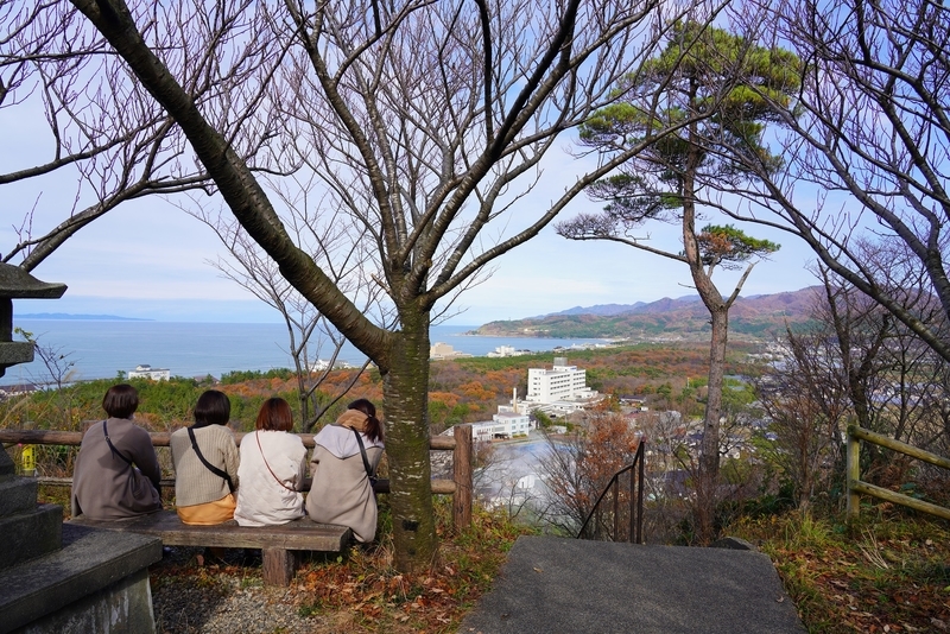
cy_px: 317
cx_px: 475
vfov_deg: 53.2
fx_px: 634
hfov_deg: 73.7
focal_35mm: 24
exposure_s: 1/200
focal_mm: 24
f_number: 8
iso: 100
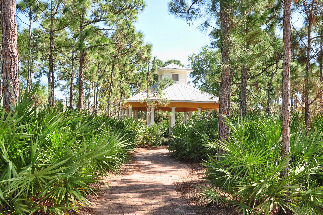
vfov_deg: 34.1
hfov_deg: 49.6
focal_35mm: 39
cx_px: 162
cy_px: 108
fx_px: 349
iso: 200
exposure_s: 1/200
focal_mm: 26
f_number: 7.1
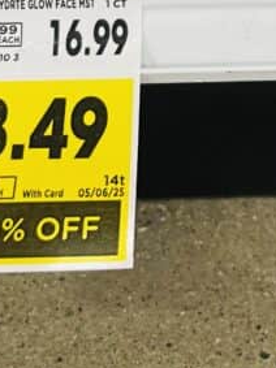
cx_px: 253
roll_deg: -1.8
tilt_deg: -28.3
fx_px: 1000
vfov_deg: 17.4
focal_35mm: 94
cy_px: -270
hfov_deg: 15.5
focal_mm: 4.2
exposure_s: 1/65
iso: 80
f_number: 1.6
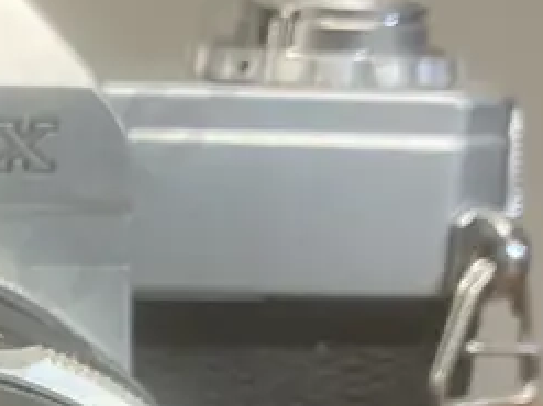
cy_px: 650
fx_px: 1819
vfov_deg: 12.0
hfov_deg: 15.8
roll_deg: -1.3
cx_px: -233
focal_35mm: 116
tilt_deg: -19.1
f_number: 1.8
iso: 320
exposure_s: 1/33
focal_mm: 3.99
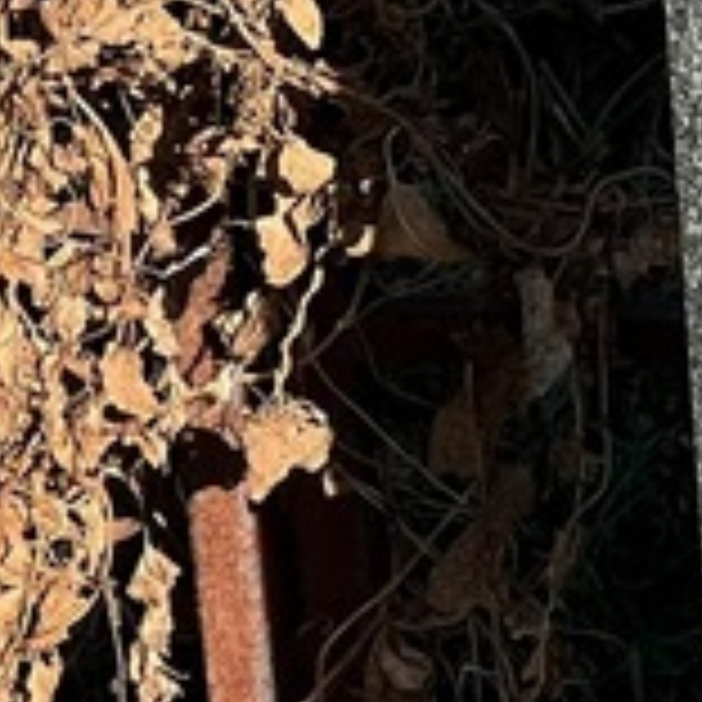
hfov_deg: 4.9
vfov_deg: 5.0
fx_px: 7984
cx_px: 1588
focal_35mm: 348
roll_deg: +1.5
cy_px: 716
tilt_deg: -24.6
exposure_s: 1/281
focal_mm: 9
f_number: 2.8
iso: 32
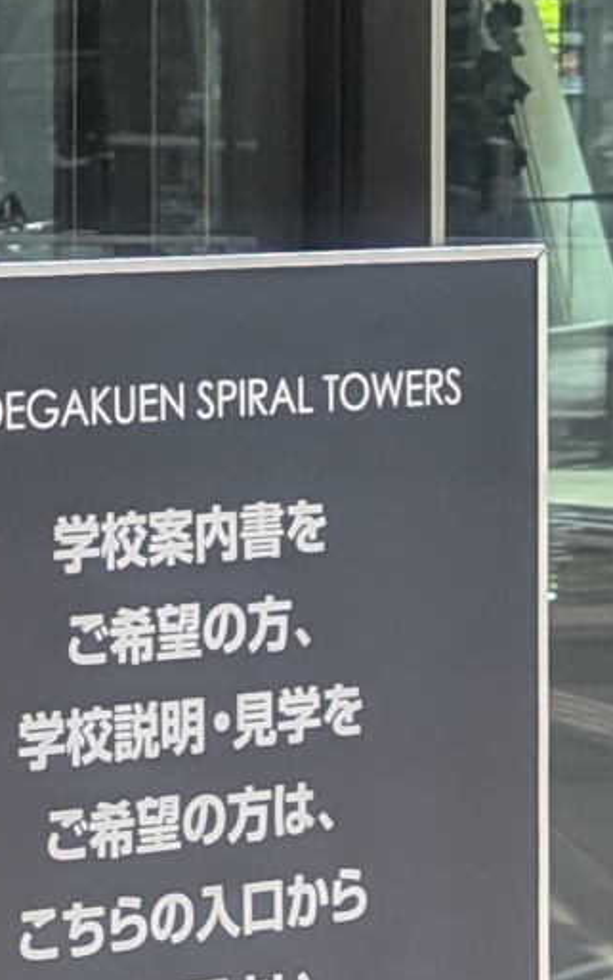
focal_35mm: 127
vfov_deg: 16.4
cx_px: -1184
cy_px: 298
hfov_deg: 8.7
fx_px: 3392
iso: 27
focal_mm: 4.53
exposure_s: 1/1133
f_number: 1.7
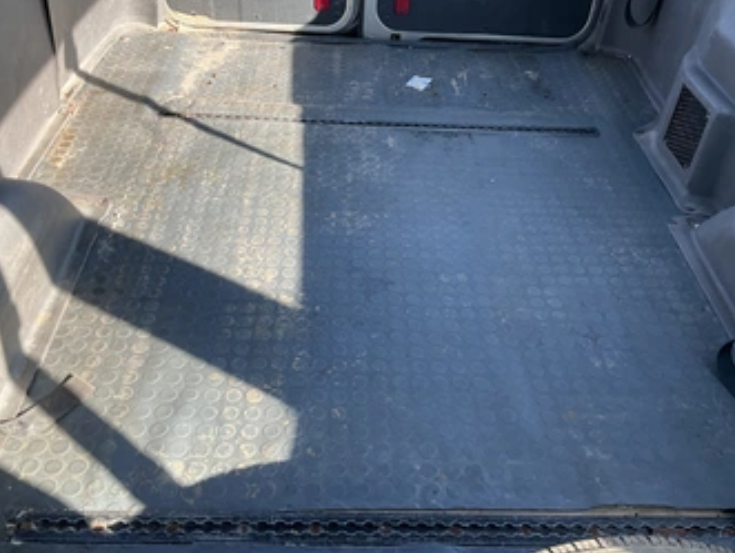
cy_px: 251
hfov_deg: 52.6
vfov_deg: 40.7
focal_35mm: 35
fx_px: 744
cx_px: 364
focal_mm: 3
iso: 20
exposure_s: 1/122
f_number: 1.8
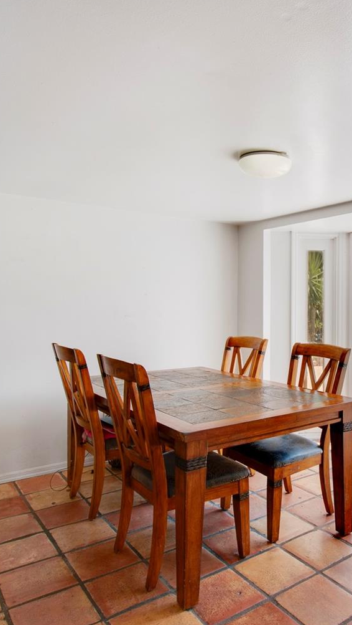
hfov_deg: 44.6
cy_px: 323
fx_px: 414
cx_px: 260
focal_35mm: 25
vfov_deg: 74.0
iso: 100
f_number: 7.1
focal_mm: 10
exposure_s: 1/4000
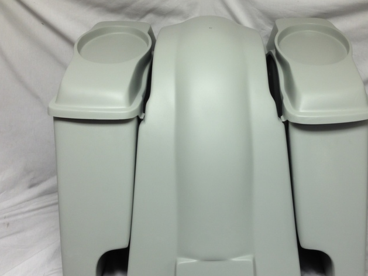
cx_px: 218
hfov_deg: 44.6
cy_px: 162
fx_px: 446
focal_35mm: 42
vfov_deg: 34.2
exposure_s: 1/24
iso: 50
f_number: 2.4
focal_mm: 4.12
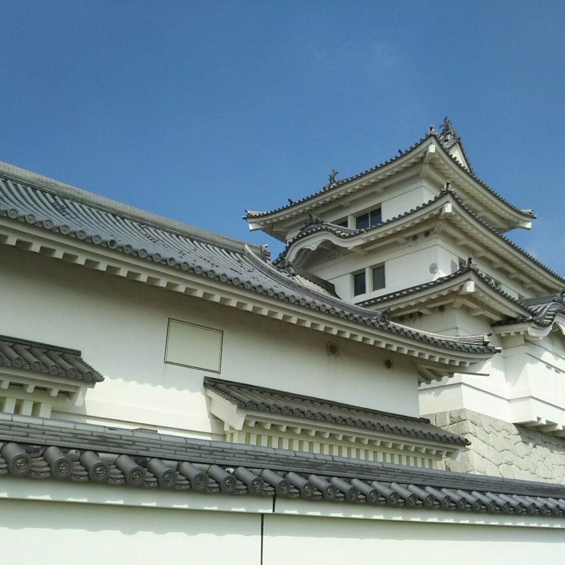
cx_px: 320
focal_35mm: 36
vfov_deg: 46.0
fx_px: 665
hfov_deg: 45.9
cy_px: 285
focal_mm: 4
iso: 25
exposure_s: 1/1550
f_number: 2.2
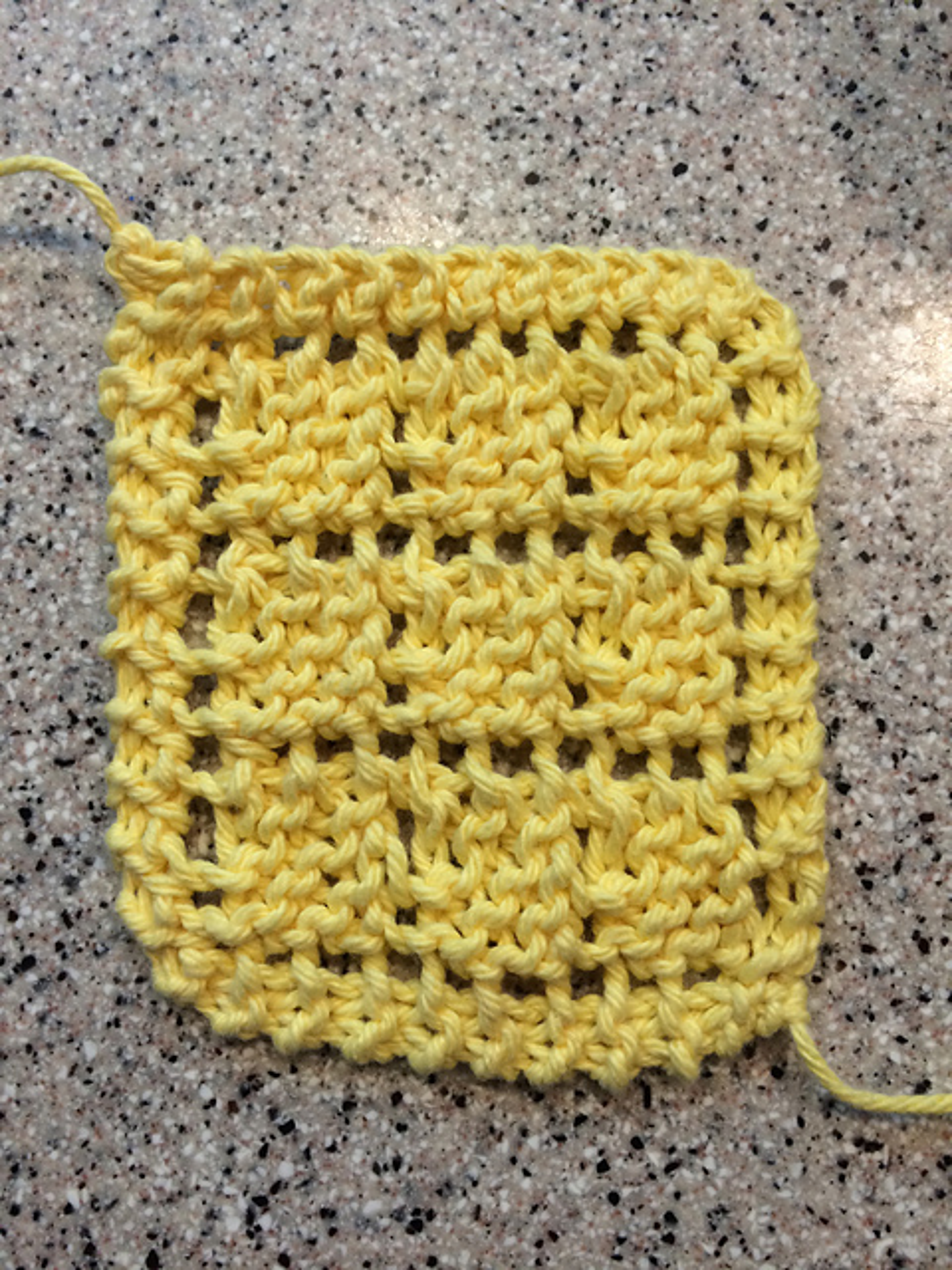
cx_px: 476
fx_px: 1100
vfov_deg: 60.0
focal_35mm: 30
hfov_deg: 46.8
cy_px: 635
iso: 50
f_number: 2.2
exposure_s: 1/30
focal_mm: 4.12
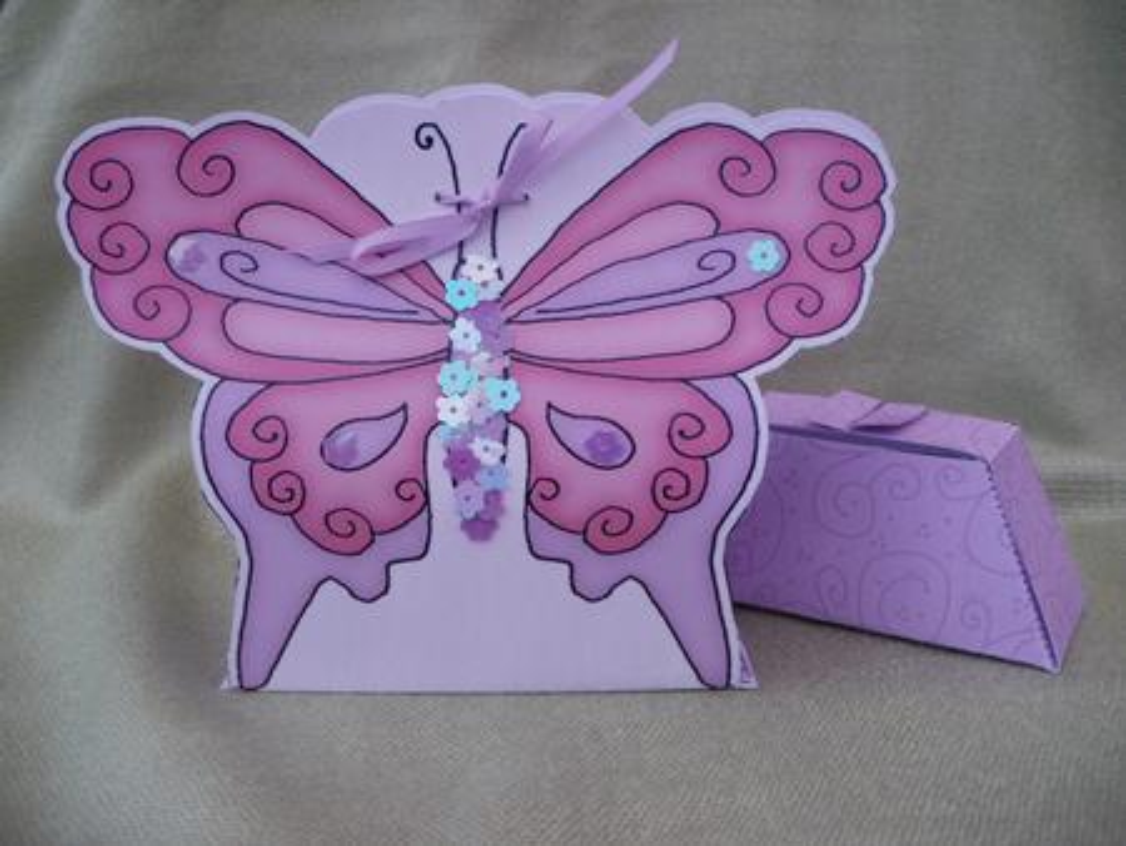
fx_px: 1172
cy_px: 423
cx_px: 563
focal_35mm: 36
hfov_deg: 51.3
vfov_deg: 39.7
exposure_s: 1/80
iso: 100
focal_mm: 6.3
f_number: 3.5
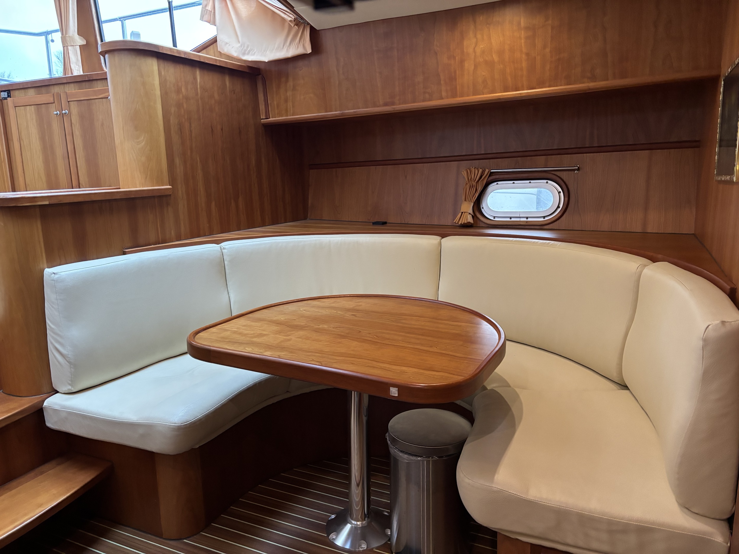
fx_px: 555
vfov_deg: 53.1
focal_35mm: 26
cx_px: 370
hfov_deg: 67.3
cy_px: 277
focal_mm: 5.96
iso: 500
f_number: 1.6
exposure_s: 1/50
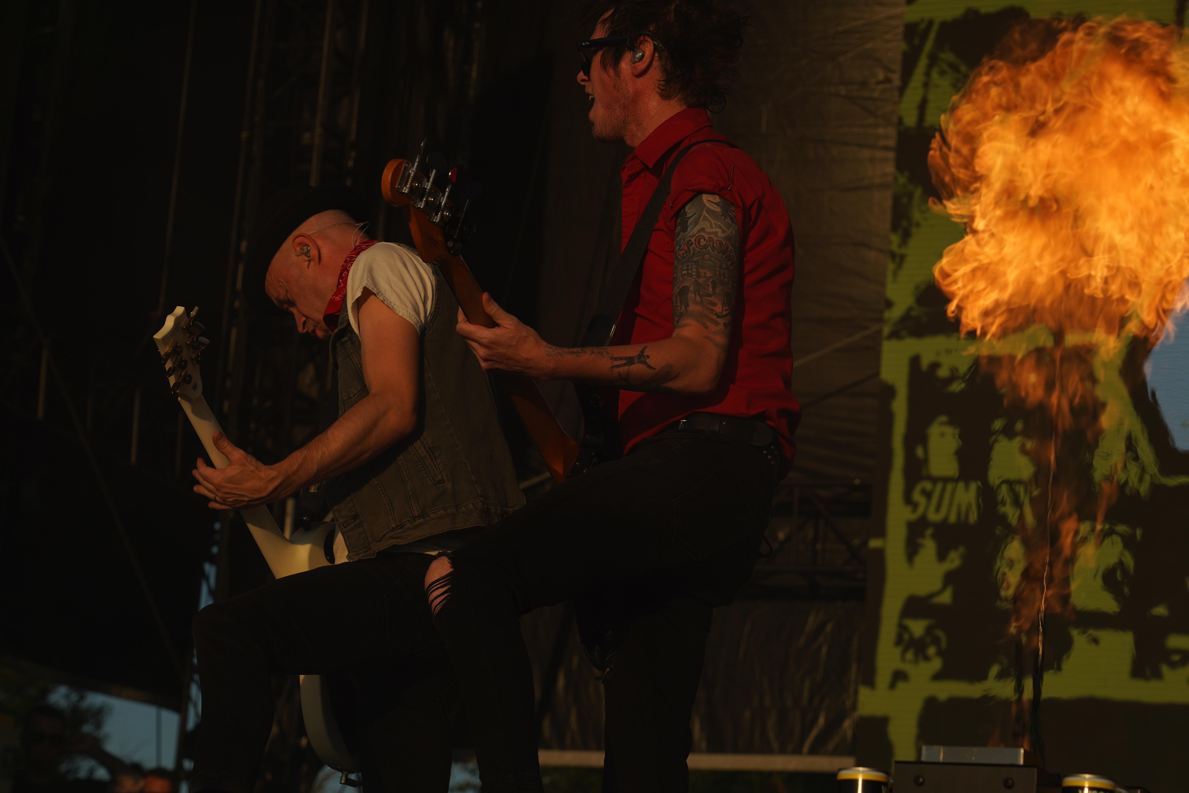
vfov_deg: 13.0
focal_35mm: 105
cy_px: 396
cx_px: 594
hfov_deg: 19.5
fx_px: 3468
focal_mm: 105
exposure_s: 1/500
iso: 100
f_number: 8
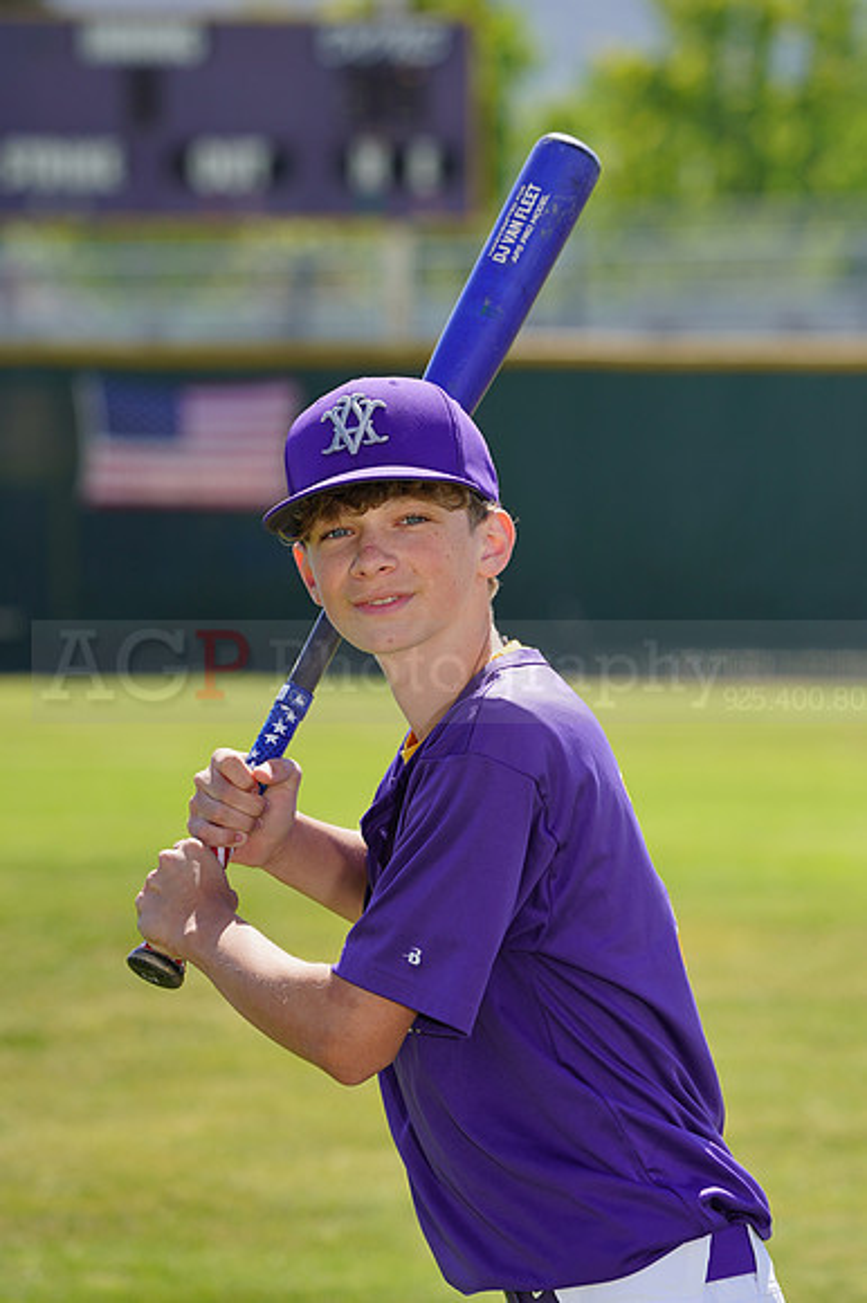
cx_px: 434
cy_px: 652
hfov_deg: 5.3
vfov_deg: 8.0
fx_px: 9367
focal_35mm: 259
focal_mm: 259
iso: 100
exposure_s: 1/250
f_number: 8
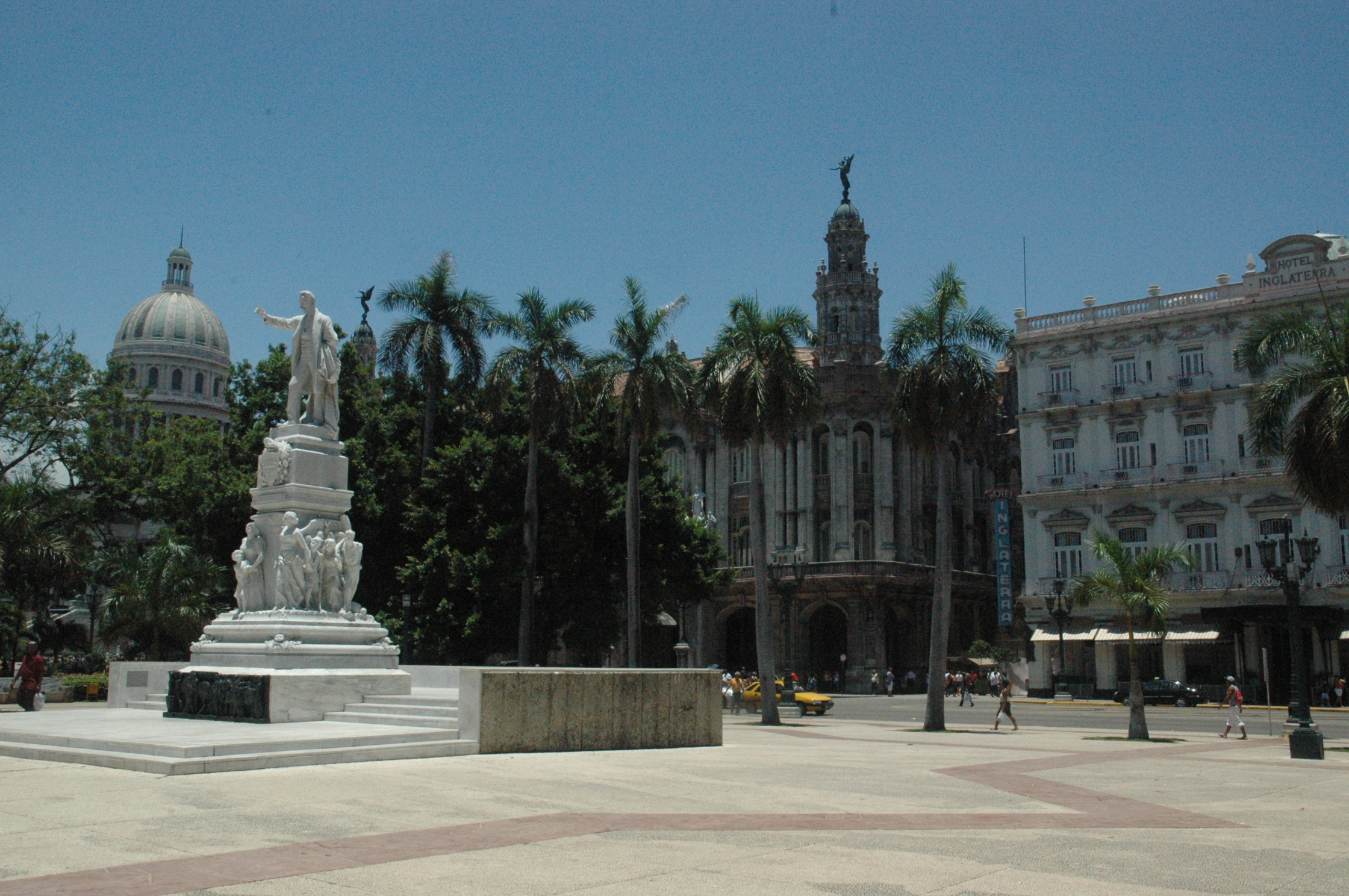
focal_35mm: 36
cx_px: 674
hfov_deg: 53.2
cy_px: 448
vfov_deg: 36.8
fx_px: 1347
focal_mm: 24
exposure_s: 1/1000
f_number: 16
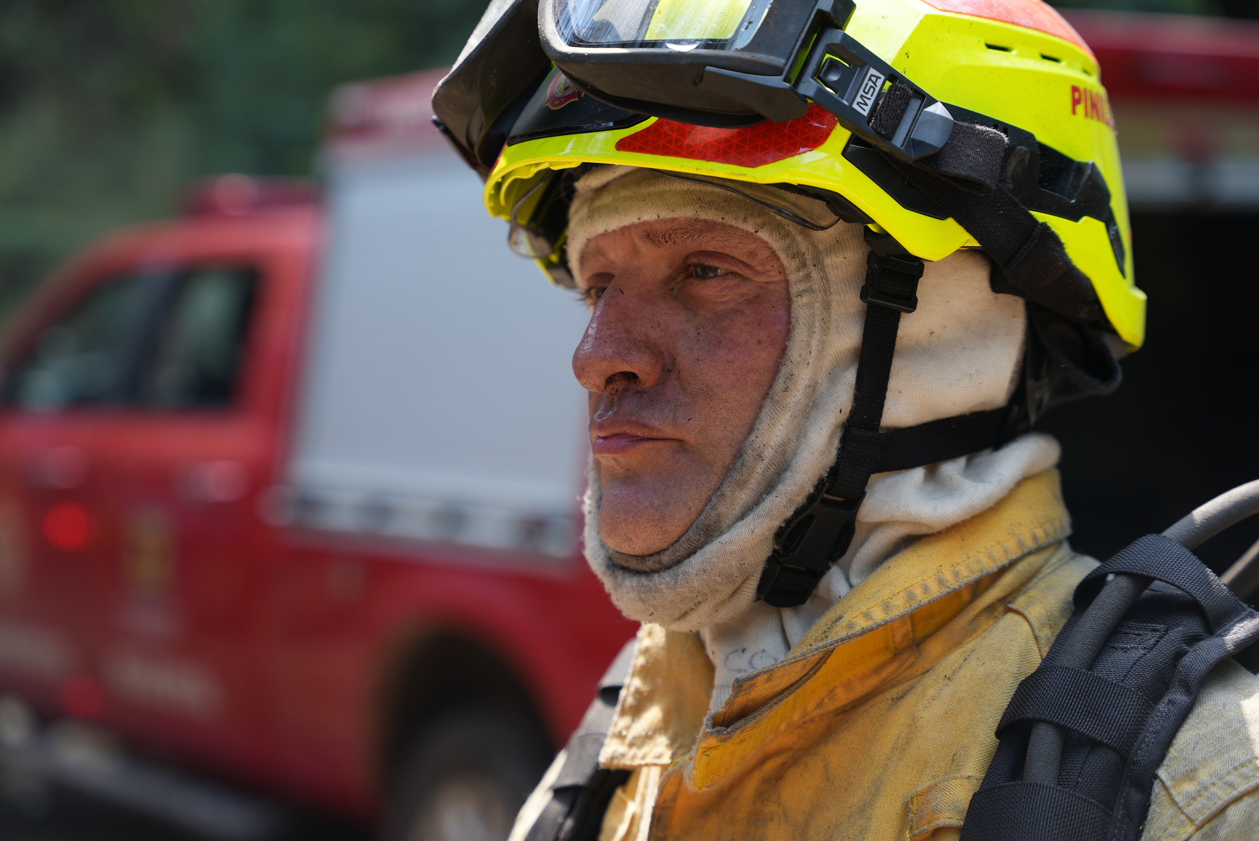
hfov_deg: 28.8
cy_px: 420
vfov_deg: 19.5
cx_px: 630
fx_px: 2449
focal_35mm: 70
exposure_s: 1/200
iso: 200
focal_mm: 70
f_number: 3.5
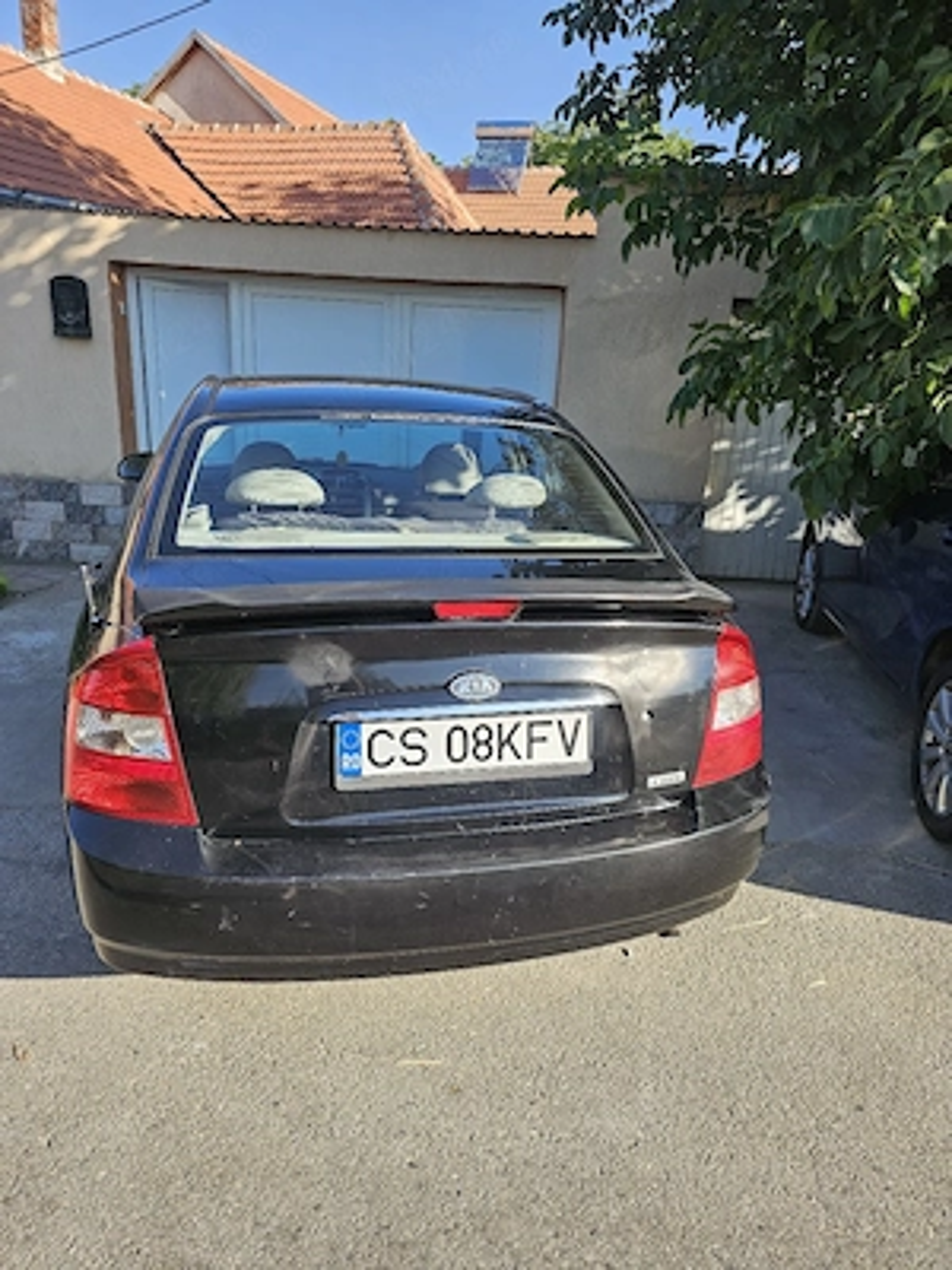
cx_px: 476
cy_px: 635
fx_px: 843
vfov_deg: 73.9
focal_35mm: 23
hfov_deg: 58.9
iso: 10
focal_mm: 6.3
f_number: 1.7
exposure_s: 1/250
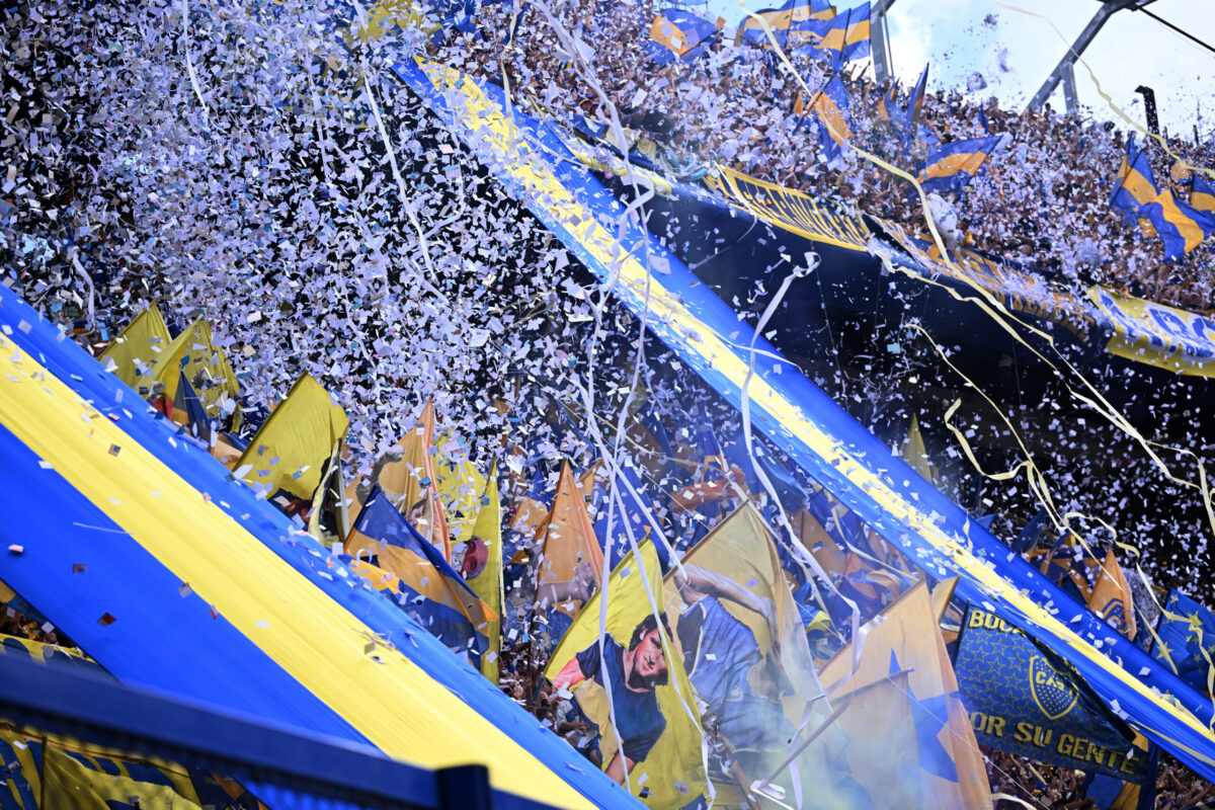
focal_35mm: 104
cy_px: 405
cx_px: 608
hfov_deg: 19.6
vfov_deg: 13.2
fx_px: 3510
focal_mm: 104
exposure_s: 1/5000
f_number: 2.8
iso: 800
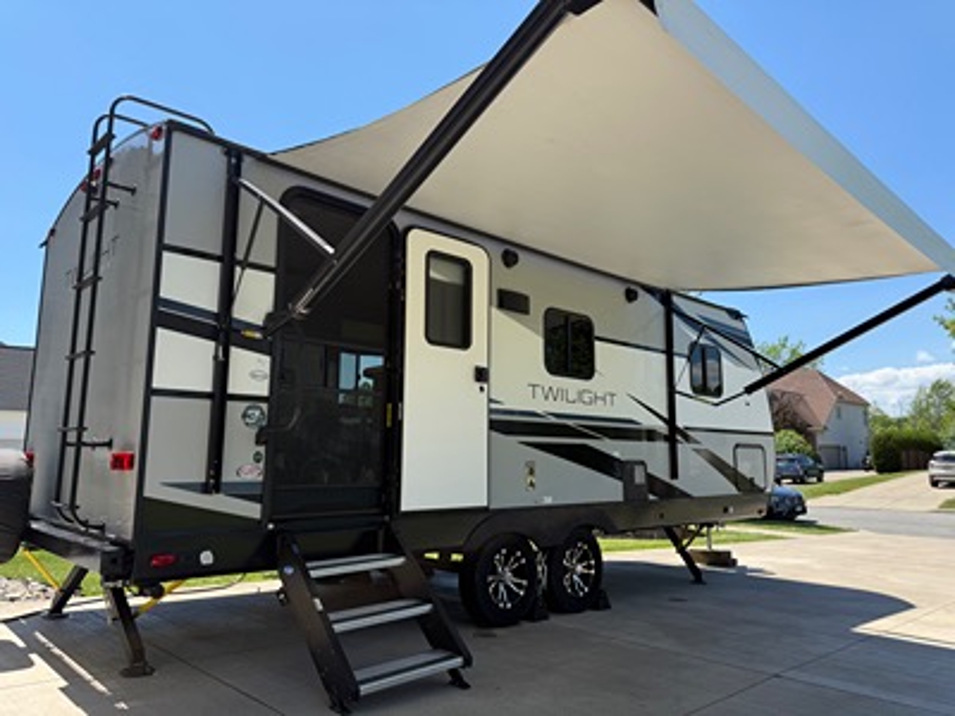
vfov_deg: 56.8
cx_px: 478
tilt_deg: +8.1
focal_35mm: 24
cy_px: 358
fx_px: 662
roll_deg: -0.2
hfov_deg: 71.6
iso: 80
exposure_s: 1/2703
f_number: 1.78
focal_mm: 6.76
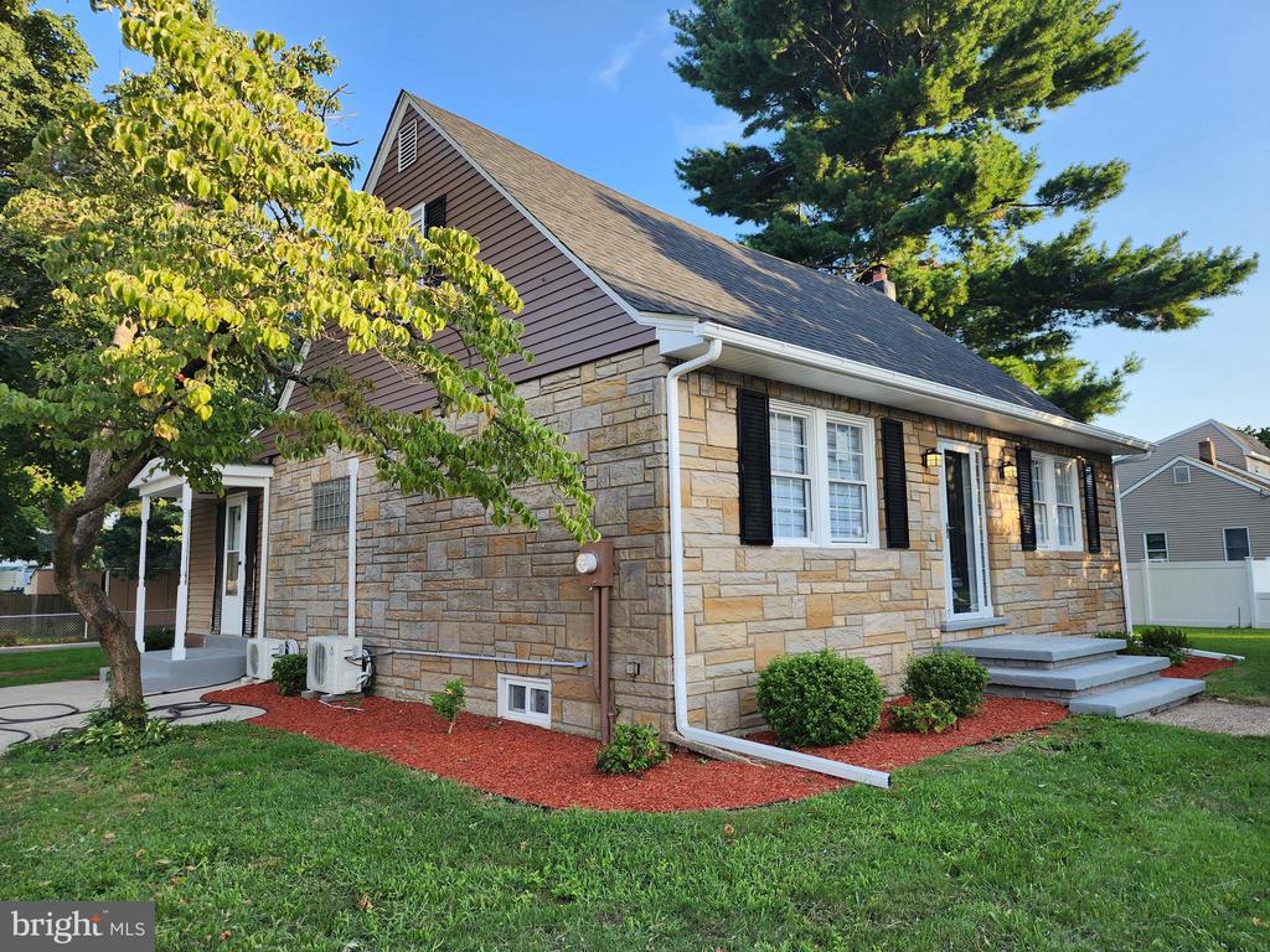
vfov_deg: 58.9
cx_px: 635
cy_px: 476
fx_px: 844
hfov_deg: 73.9
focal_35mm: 23
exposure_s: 1/192
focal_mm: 6.4
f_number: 1.8
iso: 12
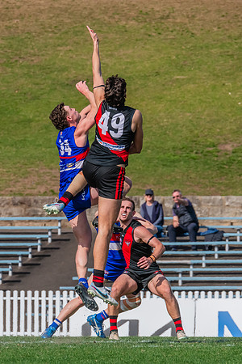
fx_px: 7556
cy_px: 161
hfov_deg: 1.8
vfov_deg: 2.8
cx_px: 74
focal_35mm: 749
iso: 800
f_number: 14
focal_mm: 420
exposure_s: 1/1250
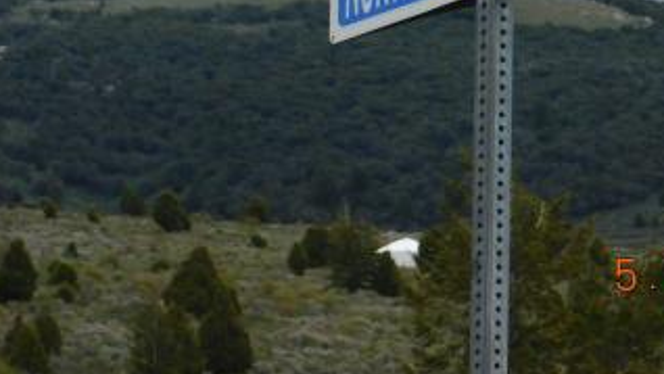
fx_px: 7097
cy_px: -121
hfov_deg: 5.4
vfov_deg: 3.0
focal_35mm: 403
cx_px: 461
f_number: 5.4
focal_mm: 32.7
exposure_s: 1/640
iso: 125
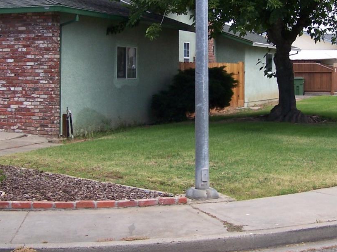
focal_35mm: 70
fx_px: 681
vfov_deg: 20.9
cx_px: 209
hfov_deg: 27.7
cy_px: 71
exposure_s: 1/800
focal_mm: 6.3
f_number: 2.8
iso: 80
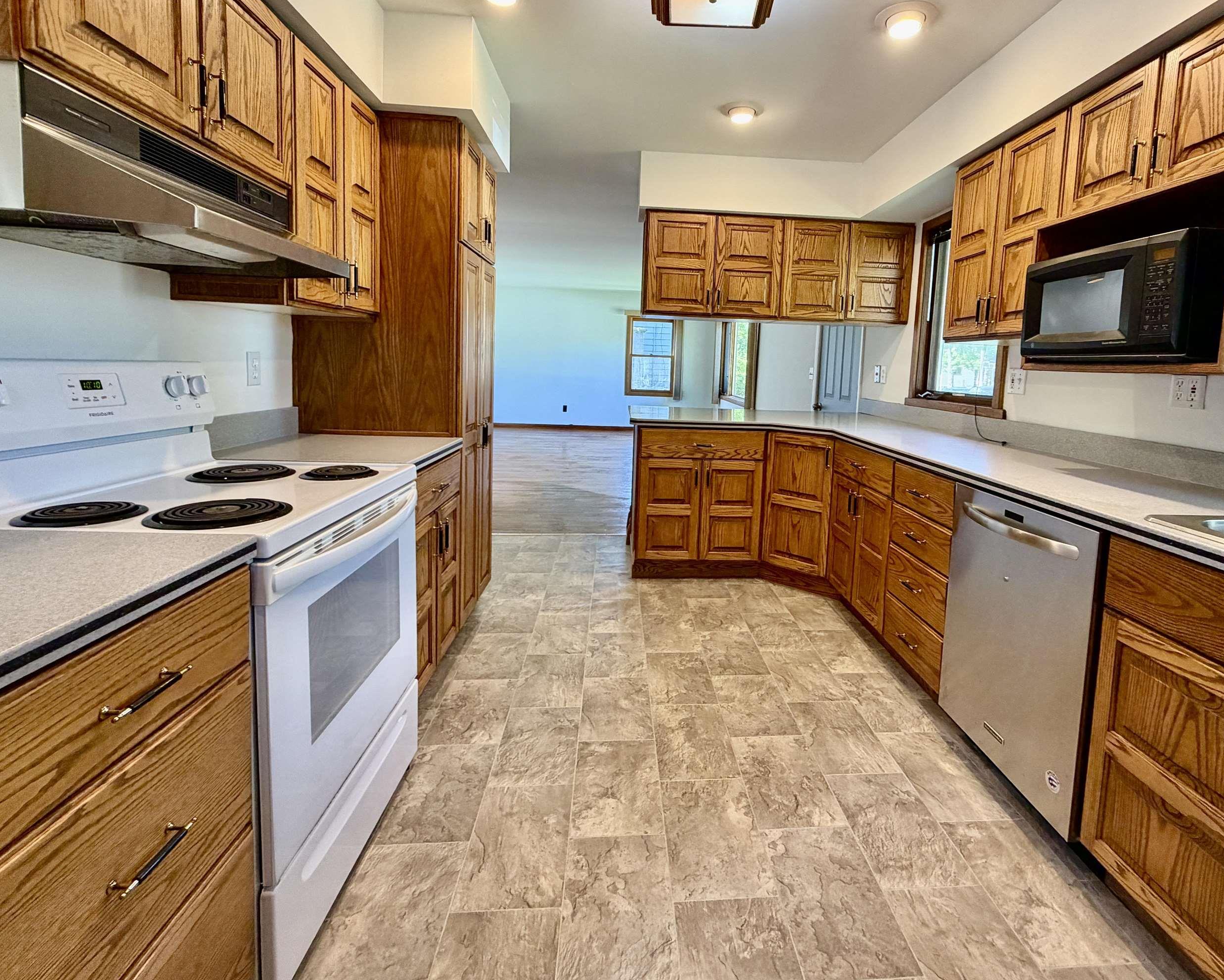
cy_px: 418
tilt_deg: -5.9
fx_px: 616
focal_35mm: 17
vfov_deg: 76.5
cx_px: 674
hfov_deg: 89.3
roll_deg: -2.0
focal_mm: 2.22
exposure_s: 1/60
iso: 200
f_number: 2.2
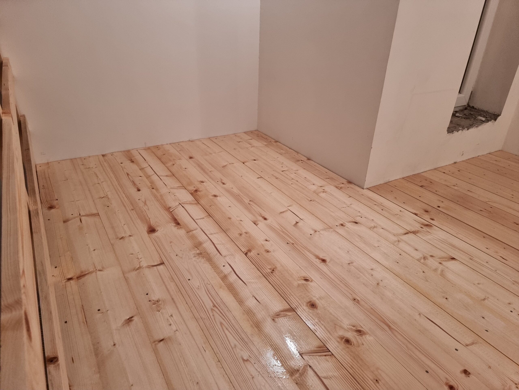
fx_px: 360
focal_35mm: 24
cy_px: 195
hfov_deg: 71.6
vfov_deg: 56.8
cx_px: 260
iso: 320
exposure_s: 1/100
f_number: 1.8
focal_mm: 6.7
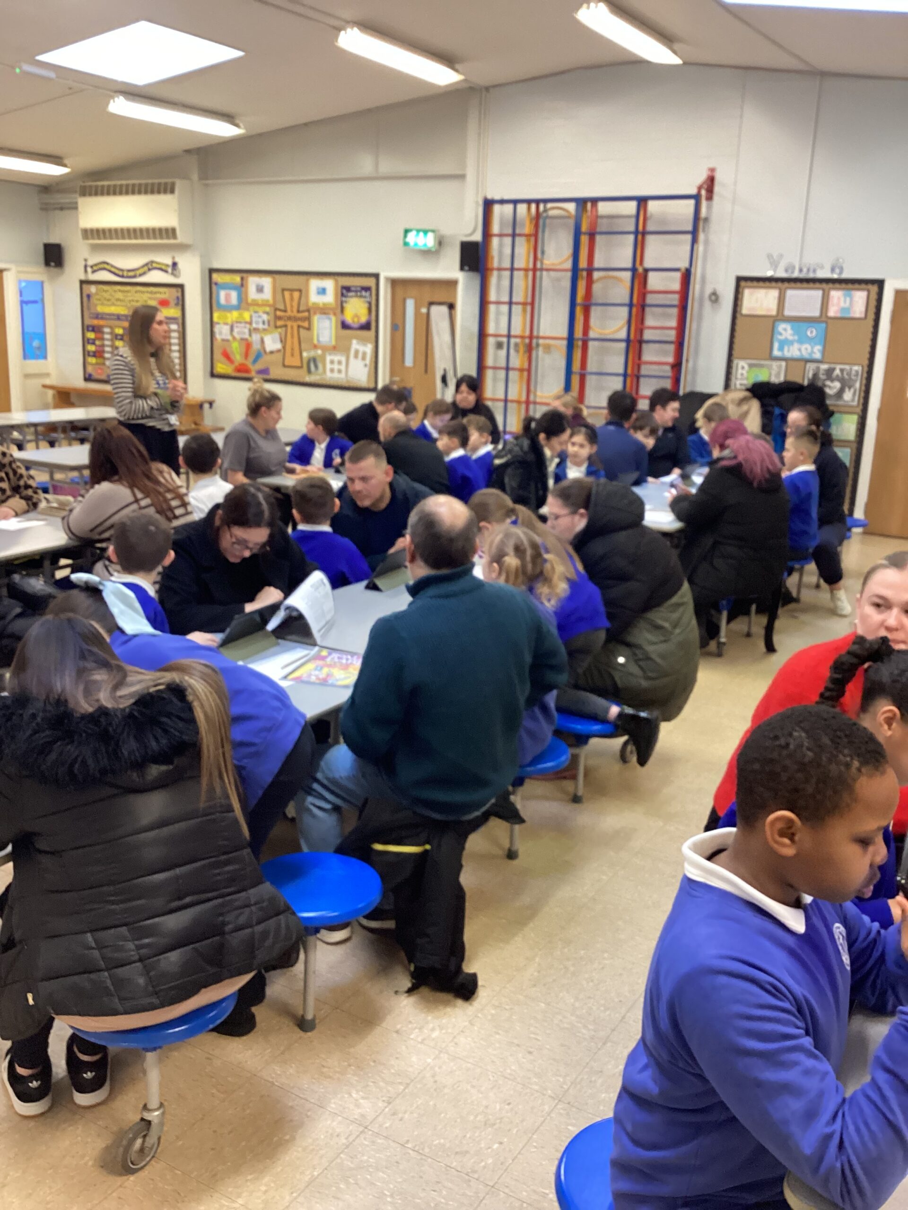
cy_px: 605
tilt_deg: -15.2
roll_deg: -1.1
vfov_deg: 58.4
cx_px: 454
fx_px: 1084
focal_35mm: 31
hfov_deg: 45.4
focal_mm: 3.3
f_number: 2.4
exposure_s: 1/50
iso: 250
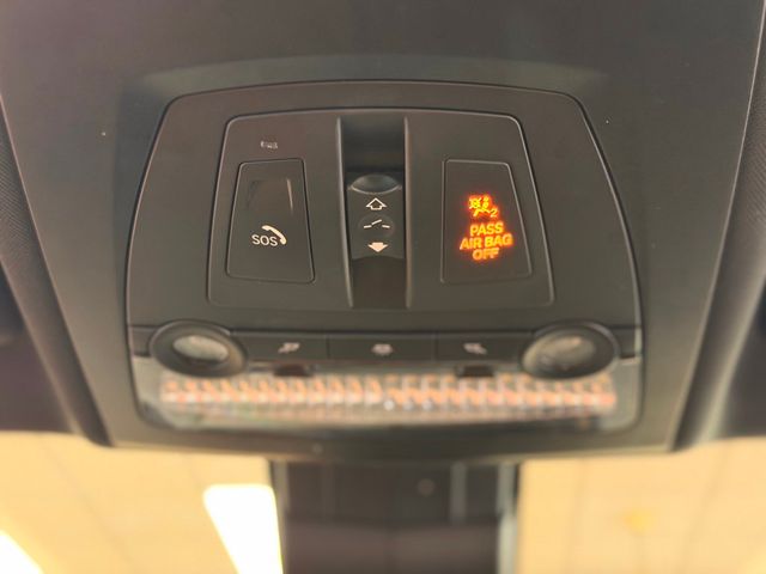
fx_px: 1062
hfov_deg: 39.7
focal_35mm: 48
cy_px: 287
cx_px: 383
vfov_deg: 30.3
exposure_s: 1/24
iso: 640
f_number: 1.78
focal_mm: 6.76
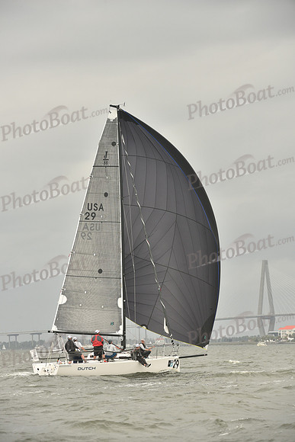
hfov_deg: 6.5
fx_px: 2580
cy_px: 221
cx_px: 148
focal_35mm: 210
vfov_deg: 9.8
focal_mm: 210
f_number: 7.1
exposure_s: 1/800
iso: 400
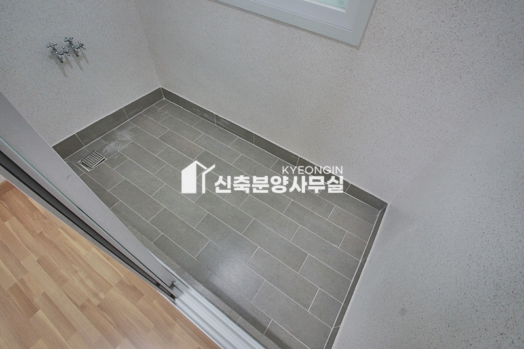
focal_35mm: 15
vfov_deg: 77.2
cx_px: 262
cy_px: 174
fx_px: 218
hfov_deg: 100.4
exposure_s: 1/20
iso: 800
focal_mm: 10
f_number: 9
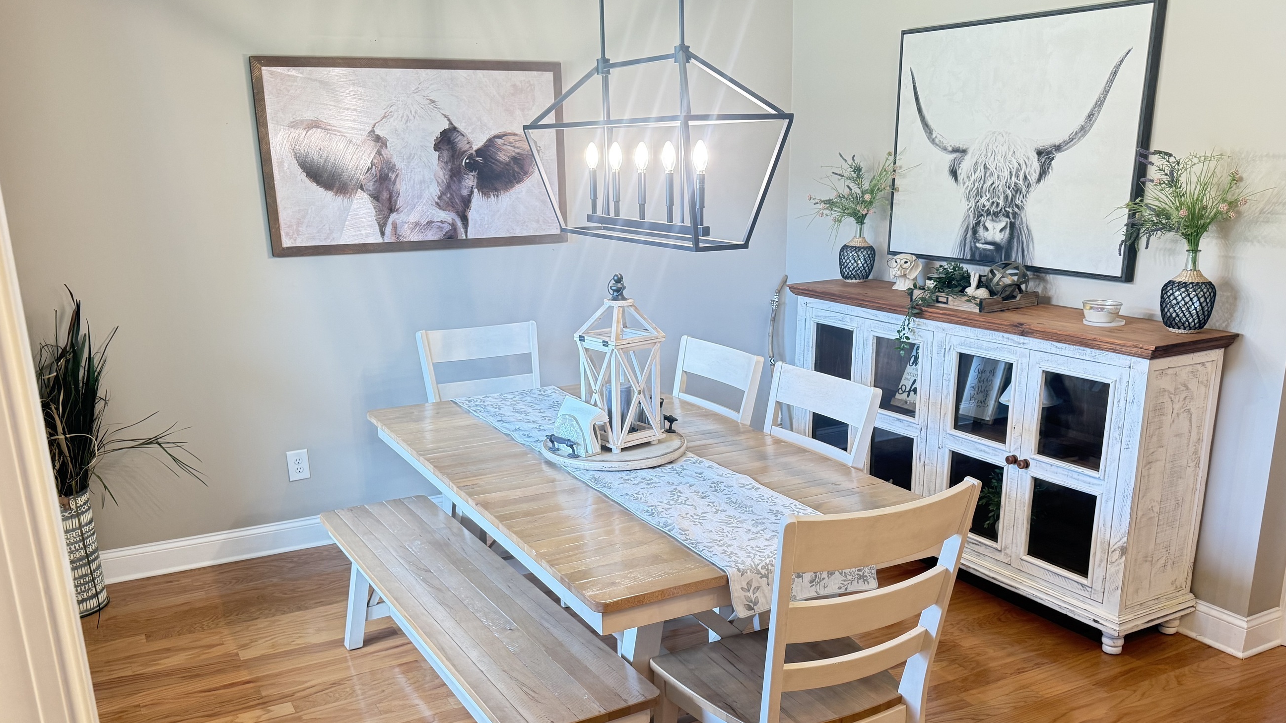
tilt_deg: -15.7
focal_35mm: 31
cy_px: 465
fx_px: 1057
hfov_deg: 62.6
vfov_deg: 37.5
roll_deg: +0.7
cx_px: 642
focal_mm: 6.76
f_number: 1.78
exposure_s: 1/60
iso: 250
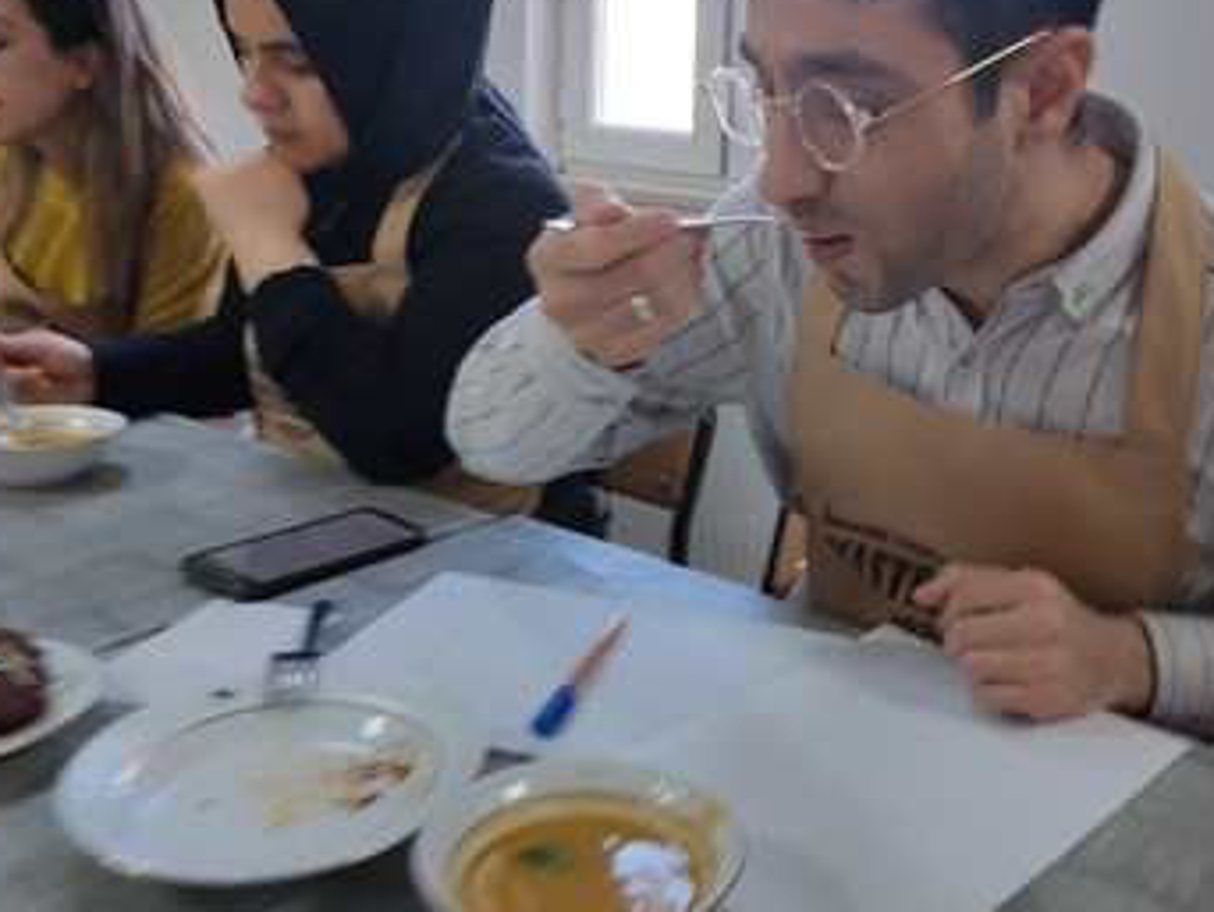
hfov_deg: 48.7
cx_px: 724
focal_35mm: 38
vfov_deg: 37.6
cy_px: 357
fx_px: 1334
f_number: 1.79
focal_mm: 4.74
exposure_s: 1/33
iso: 112
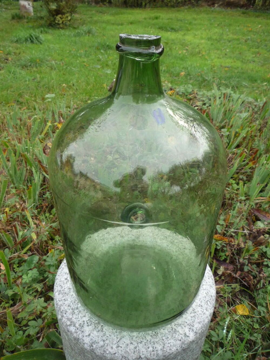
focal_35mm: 30
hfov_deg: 46.8
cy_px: 180
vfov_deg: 60.0
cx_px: 135
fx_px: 312
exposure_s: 1/500
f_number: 3.3
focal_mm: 5.2
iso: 250
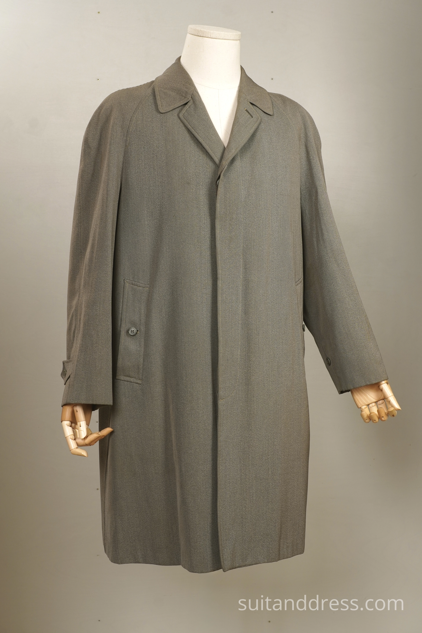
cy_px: 316
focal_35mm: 48
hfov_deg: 28.1
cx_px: 211
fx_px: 844
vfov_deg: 41.1
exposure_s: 1/10
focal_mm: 32
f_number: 9
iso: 250
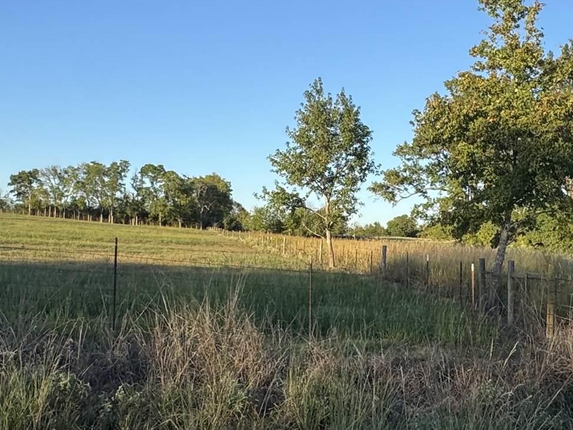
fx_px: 728
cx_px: 291
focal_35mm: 44
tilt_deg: +4.3
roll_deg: -2.4
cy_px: 184
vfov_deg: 32.8
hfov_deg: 42.9
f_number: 2.2
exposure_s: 1/910
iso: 50
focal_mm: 2.22
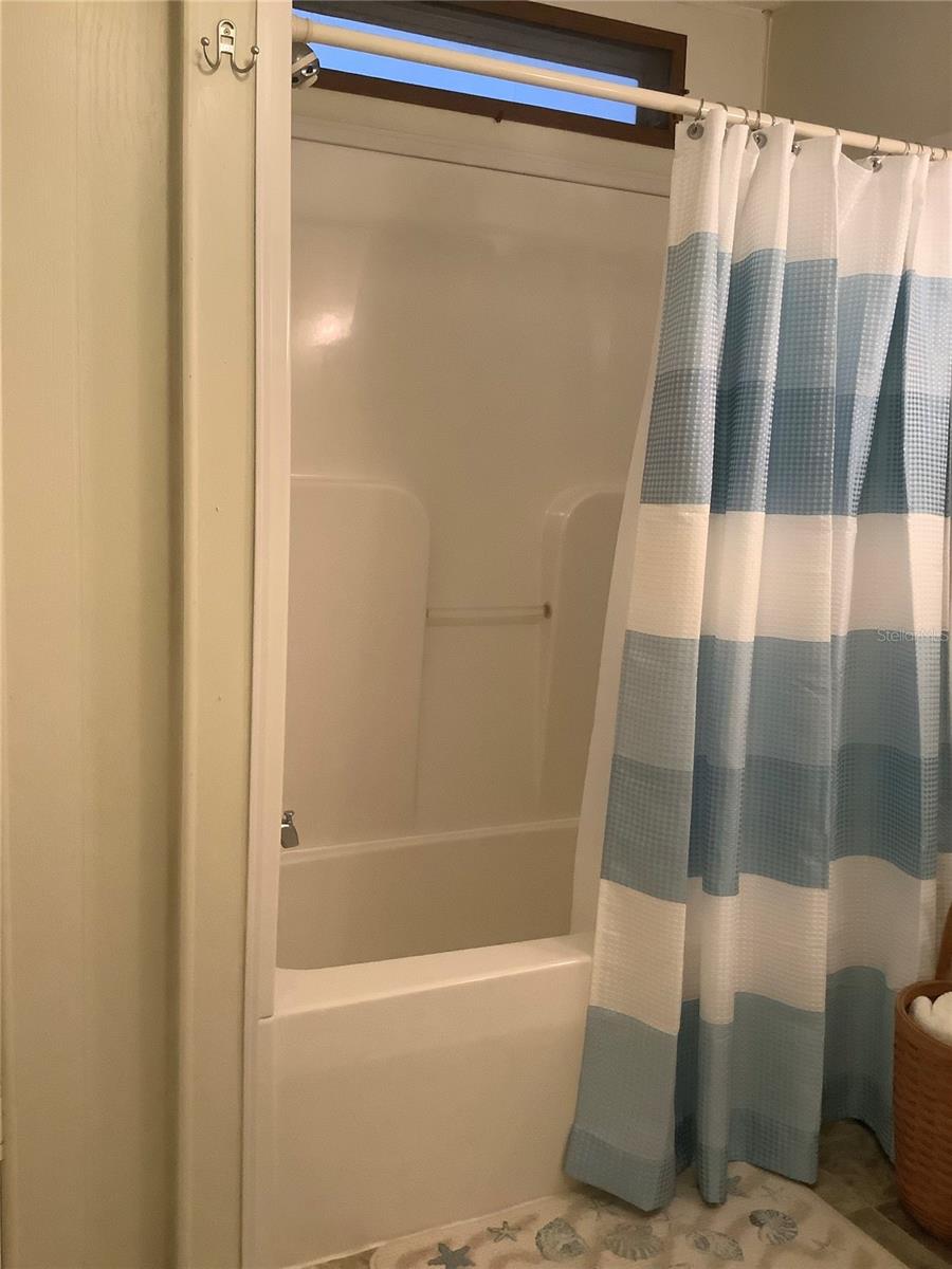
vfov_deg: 58.4
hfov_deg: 45.4
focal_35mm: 31
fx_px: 1137
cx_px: 476
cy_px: 634
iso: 320
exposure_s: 1/60
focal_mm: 3.3
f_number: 2.4
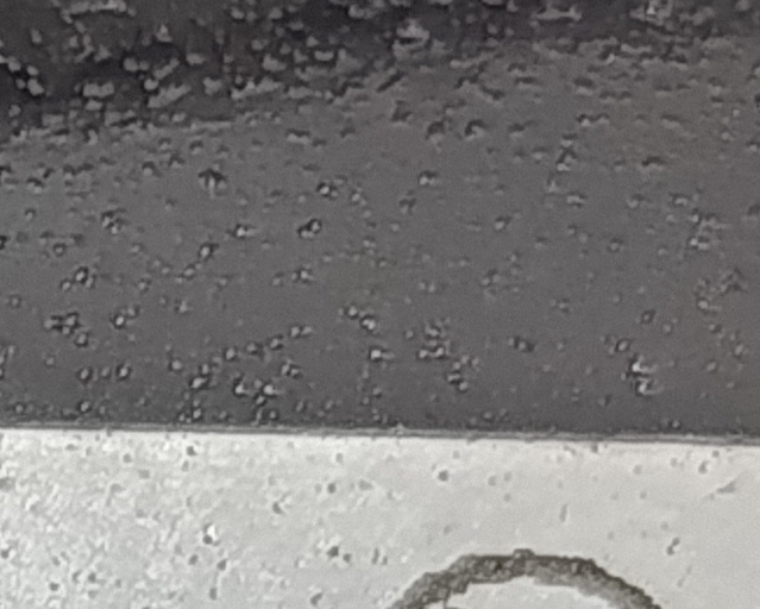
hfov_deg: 6.4
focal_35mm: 287
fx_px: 6459
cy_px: 829
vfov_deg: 5.4
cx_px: -1031
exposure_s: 1/50
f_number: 1.7
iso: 1034
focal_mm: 5.24
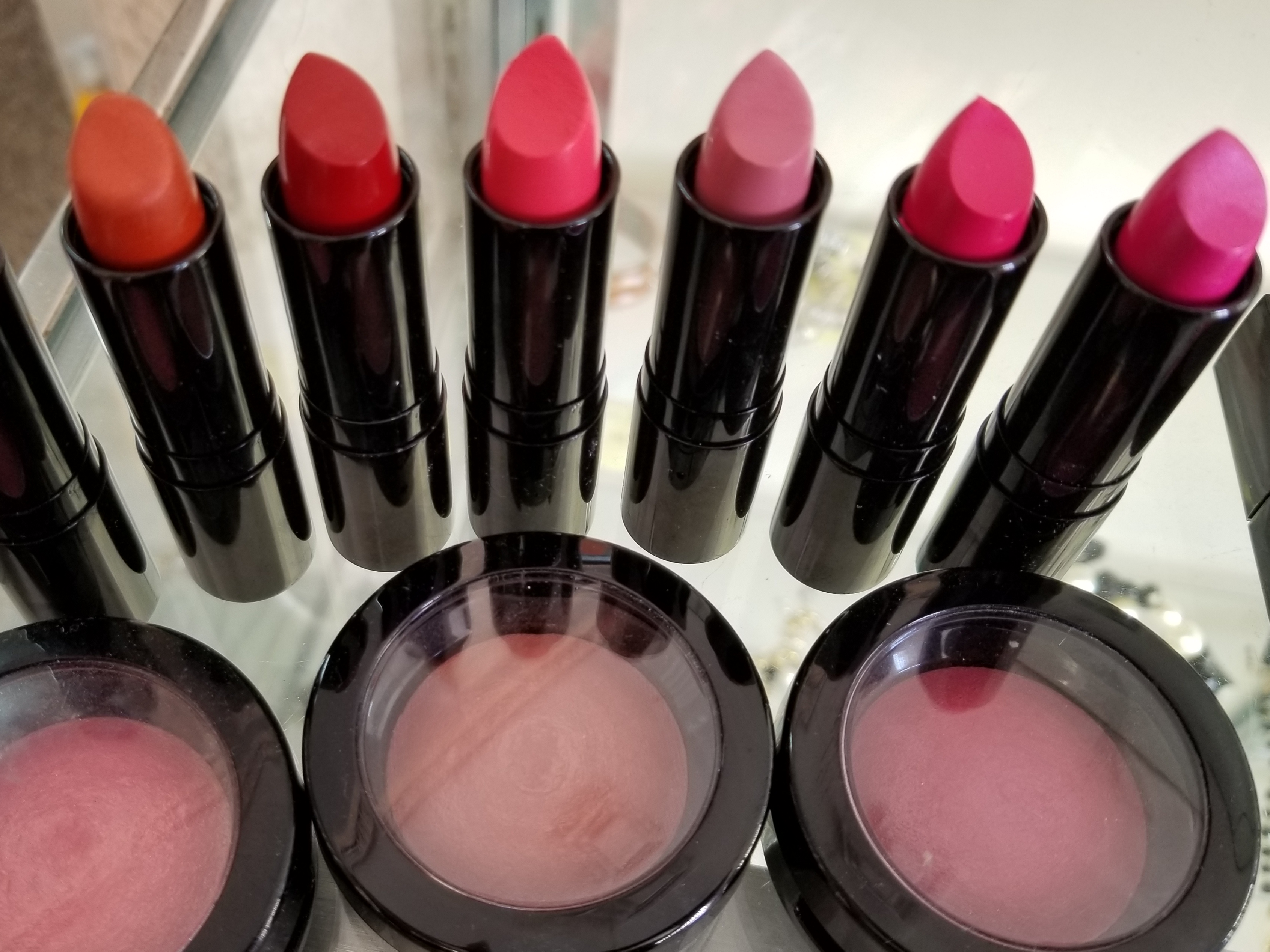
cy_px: 553
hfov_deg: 58.1
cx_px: 533
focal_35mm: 31
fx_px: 1137
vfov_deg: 45.3
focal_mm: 4.25
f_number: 1.7
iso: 80
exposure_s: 1/60
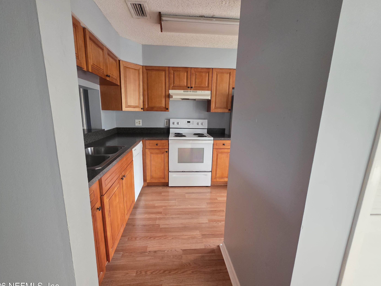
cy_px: 146
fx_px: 154
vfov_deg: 85.7
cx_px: 185
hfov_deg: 102.0
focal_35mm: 14
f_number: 1.9
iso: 800
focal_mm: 2.2
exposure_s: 1/40
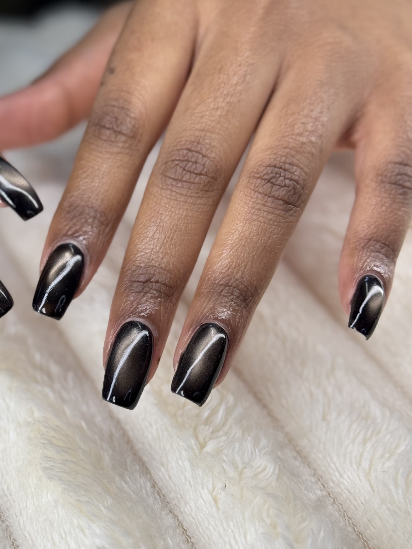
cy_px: 206
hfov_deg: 17.3
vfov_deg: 23.2
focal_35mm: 84
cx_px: 53
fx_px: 1333
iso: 50
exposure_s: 1/172
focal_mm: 6.76
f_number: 1.78
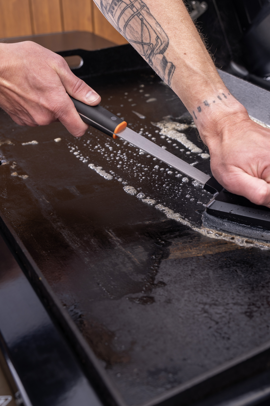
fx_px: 596
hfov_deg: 25.4
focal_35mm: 53
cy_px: 153
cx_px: 173
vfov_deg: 37.3
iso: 50
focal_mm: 38
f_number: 5
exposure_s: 1/160
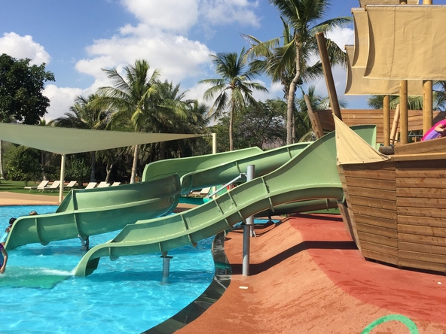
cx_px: 218
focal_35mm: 37
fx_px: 477
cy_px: 126
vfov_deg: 38.4
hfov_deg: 50.1
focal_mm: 4.15
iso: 32
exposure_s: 1/2475
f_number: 2.2
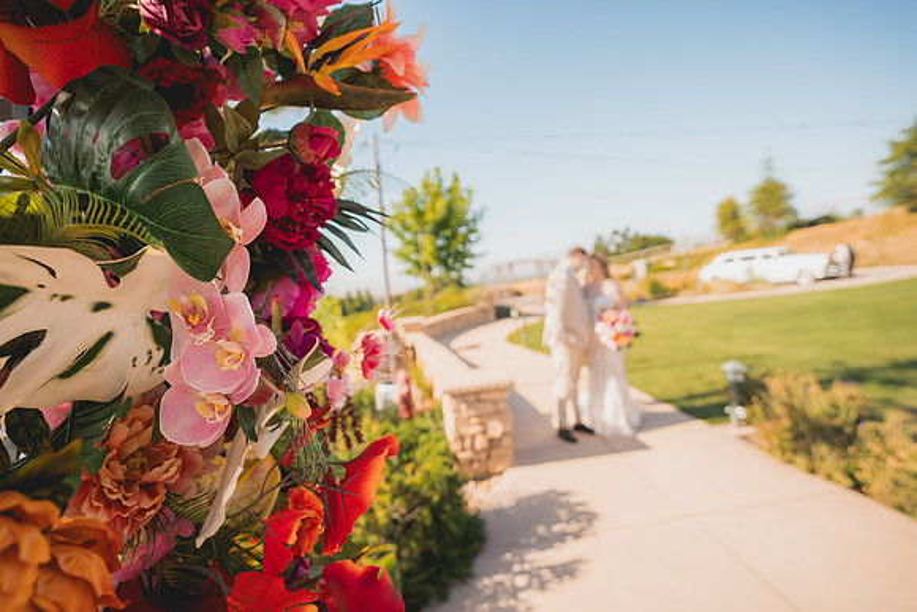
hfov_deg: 90.0
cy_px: 306
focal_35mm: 18
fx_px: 459
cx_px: 458
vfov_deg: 67.4
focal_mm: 18
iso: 125
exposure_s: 1/640
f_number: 2.8
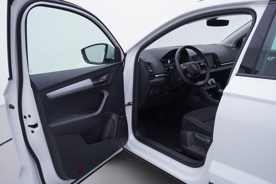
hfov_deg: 53.1
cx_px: 138
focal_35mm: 36
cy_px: 92
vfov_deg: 36.9
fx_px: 276
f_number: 3.5
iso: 125
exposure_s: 1/60
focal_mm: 24
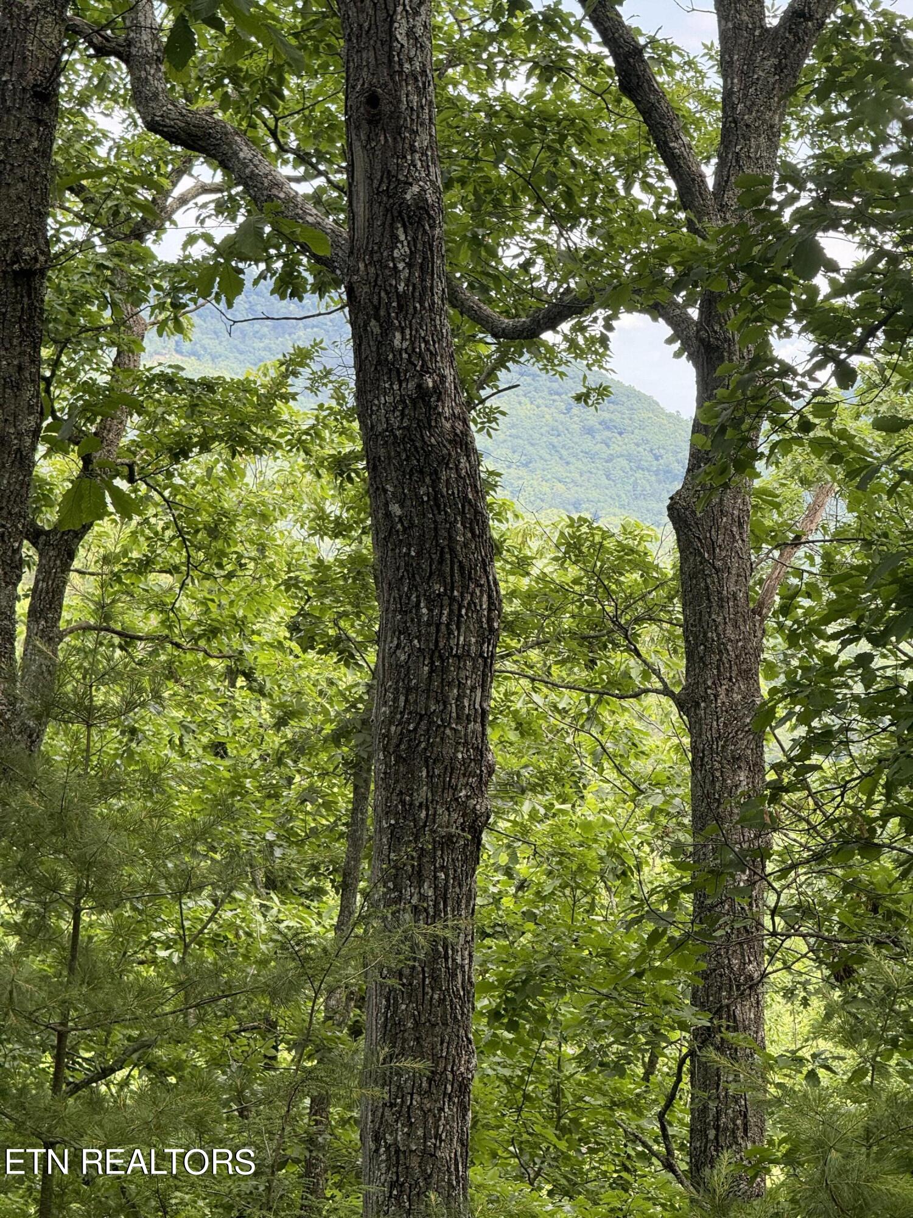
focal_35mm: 120
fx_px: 4220
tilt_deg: -1.7
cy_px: 609
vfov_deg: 16.4
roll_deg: -3.9
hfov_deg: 12.3
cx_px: 456
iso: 50
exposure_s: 1/122
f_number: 2.8
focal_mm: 15.66
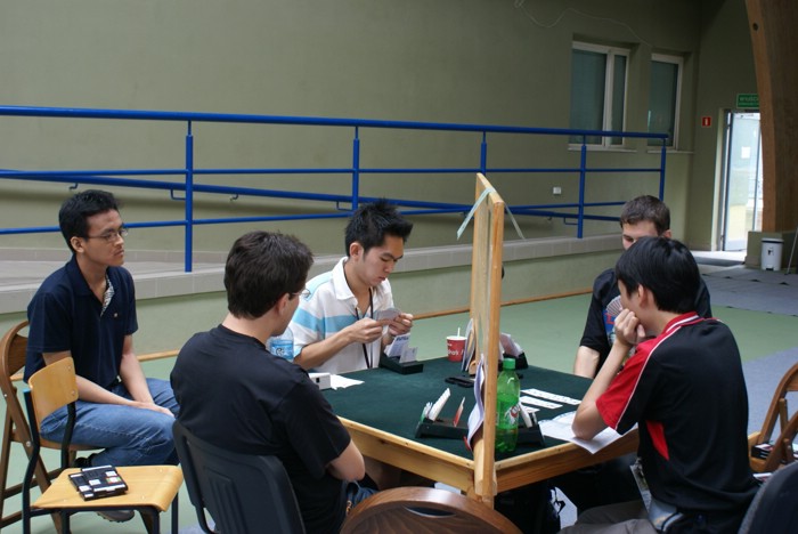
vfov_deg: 29.9
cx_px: 399
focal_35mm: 45
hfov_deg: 43.6
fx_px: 998
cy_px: 267
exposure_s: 1/25
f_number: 5.6
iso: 200
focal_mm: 30
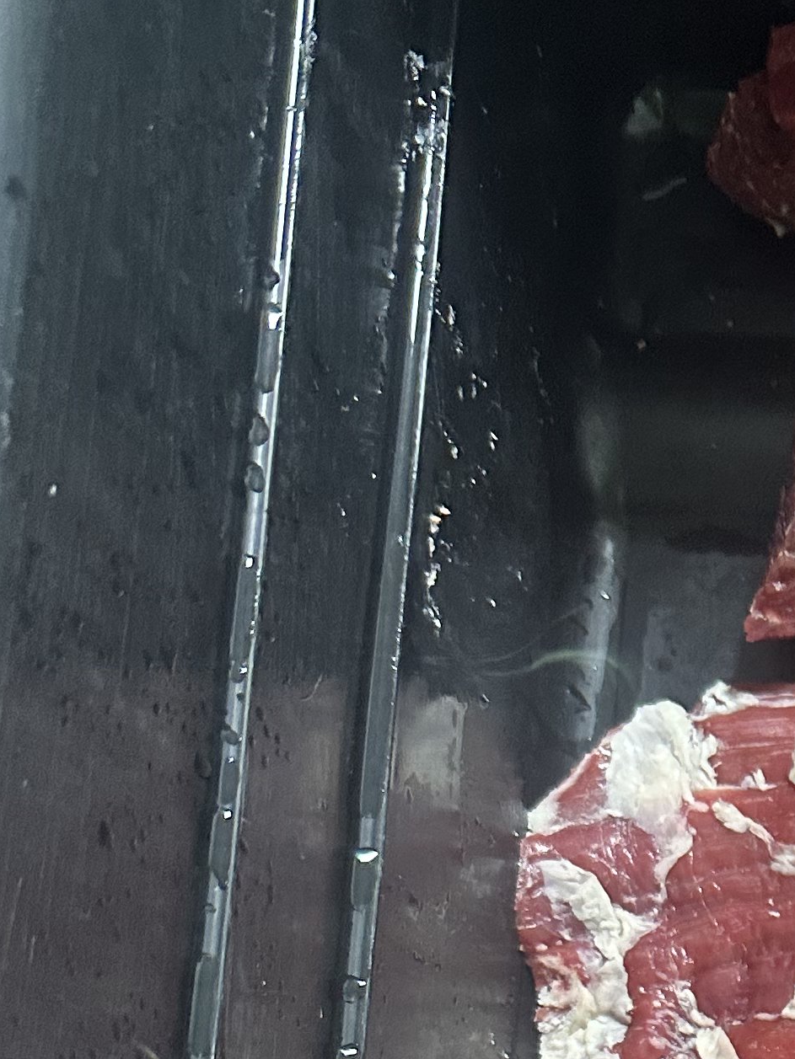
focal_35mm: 77
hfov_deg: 17.0
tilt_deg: -80.0
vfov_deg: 22.9
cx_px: 1244
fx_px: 2357
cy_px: 1329
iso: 250
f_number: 1.78
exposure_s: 1/60
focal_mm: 6.86
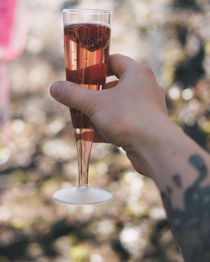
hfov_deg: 25.4
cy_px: 124
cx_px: 105
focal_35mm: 60
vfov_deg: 31.4
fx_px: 466
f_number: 2.2
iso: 200
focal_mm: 35
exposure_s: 1/4400
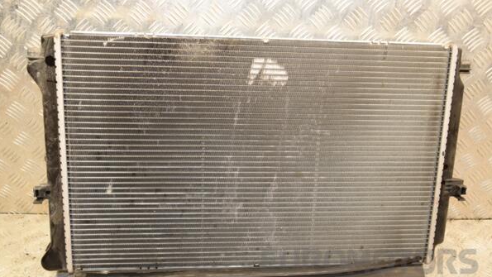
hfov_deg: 52.8
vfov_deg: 31.2
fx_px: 496
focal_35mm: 38
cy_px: 151
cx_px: 246
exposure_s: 1/125
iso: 800
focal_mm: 24
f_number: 5
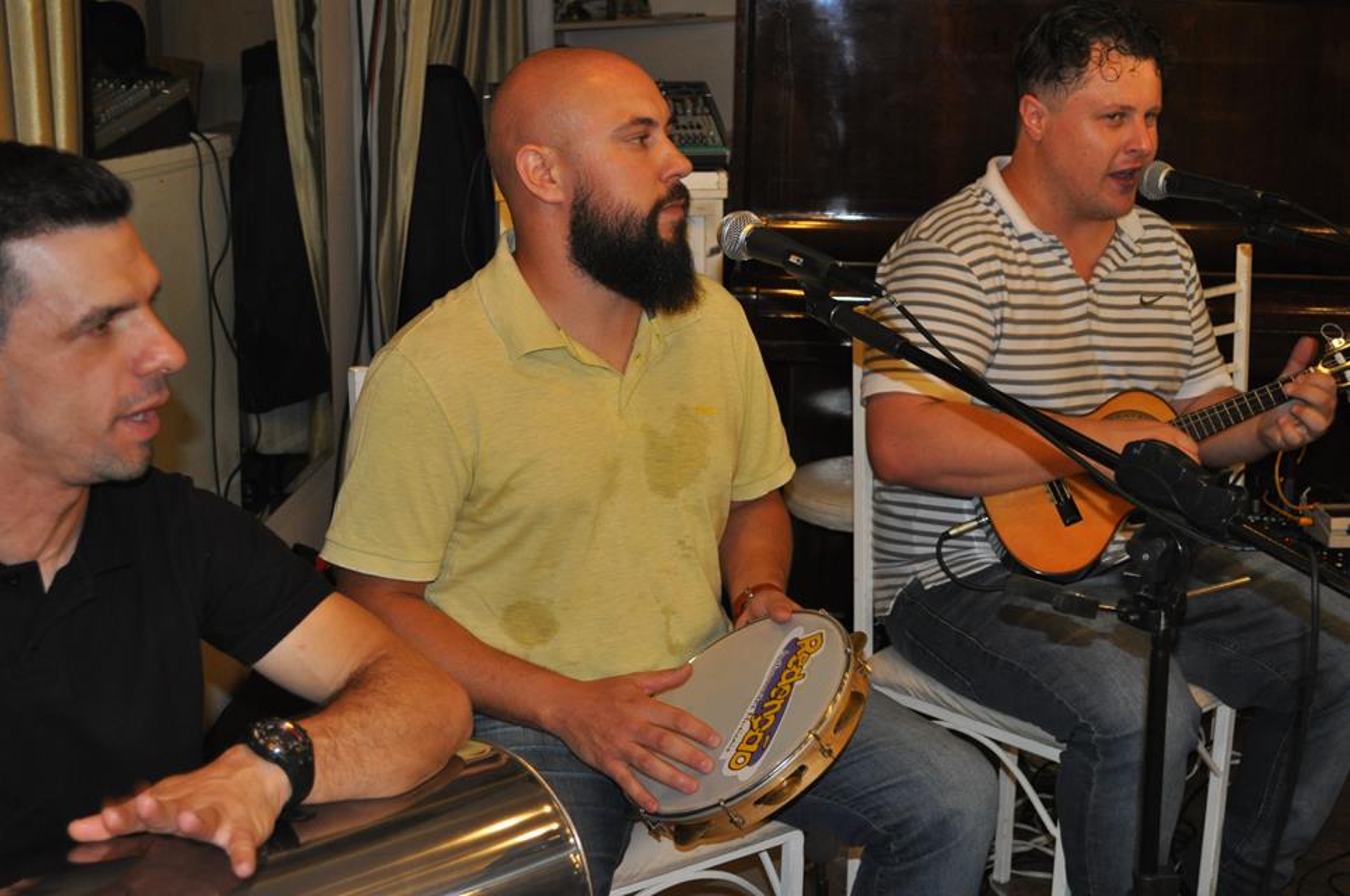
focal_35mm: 52
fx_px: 1966
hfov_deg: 37.9
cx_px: 675
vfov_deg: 25.7
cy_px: 448
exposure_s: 1/60
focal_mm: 35
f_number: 5
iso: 800
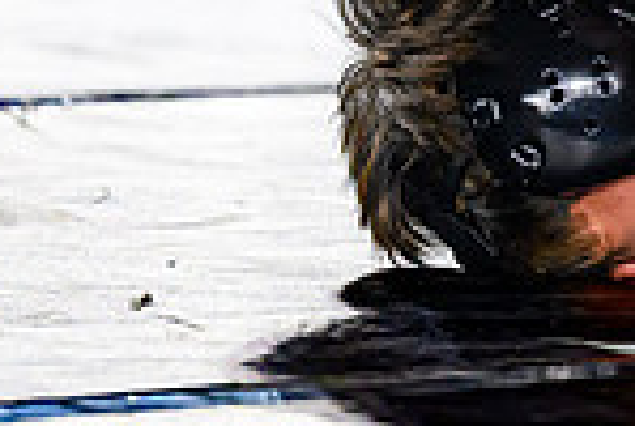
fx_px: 9226
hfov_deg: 3.9
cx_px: 1038
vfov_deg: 2.6
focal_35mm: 522
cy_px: -112
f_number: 2.8
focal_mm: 105
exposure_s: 1/800
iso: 1800
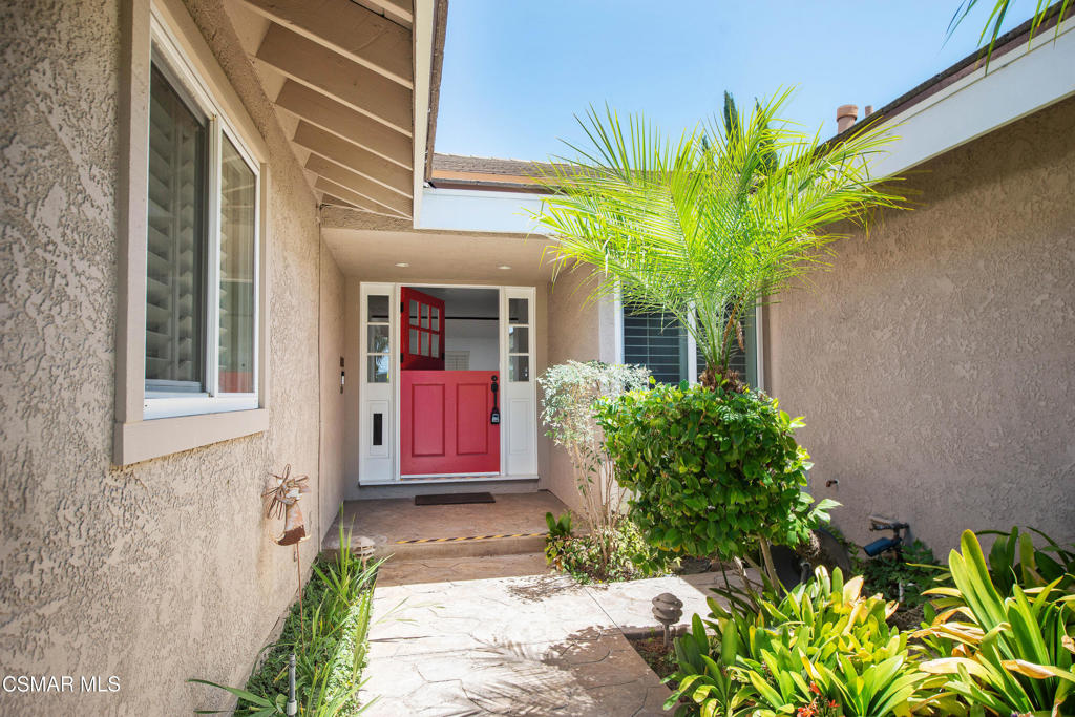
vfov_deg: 61.9
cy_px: 358
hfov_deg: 84.0
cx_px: 538
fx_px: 597
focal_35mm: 20
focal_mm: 20
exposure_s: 1/1250
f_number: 5.6
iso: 400
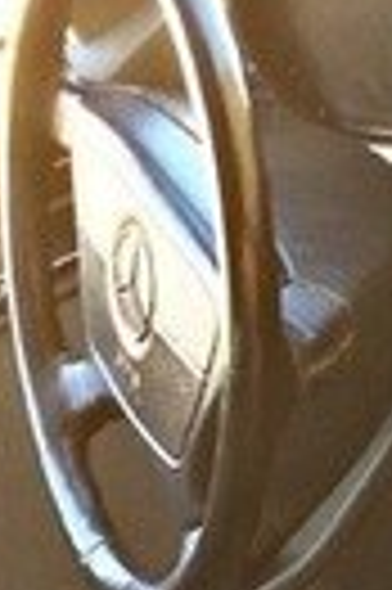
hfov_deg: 8.8
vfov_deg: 12.8
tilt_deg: -32.5
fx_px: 2489
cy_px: 876
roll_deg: +23.7
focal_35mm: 152
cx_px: 622
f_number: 2.2
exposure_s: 1/50
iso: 40
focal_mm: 4.15
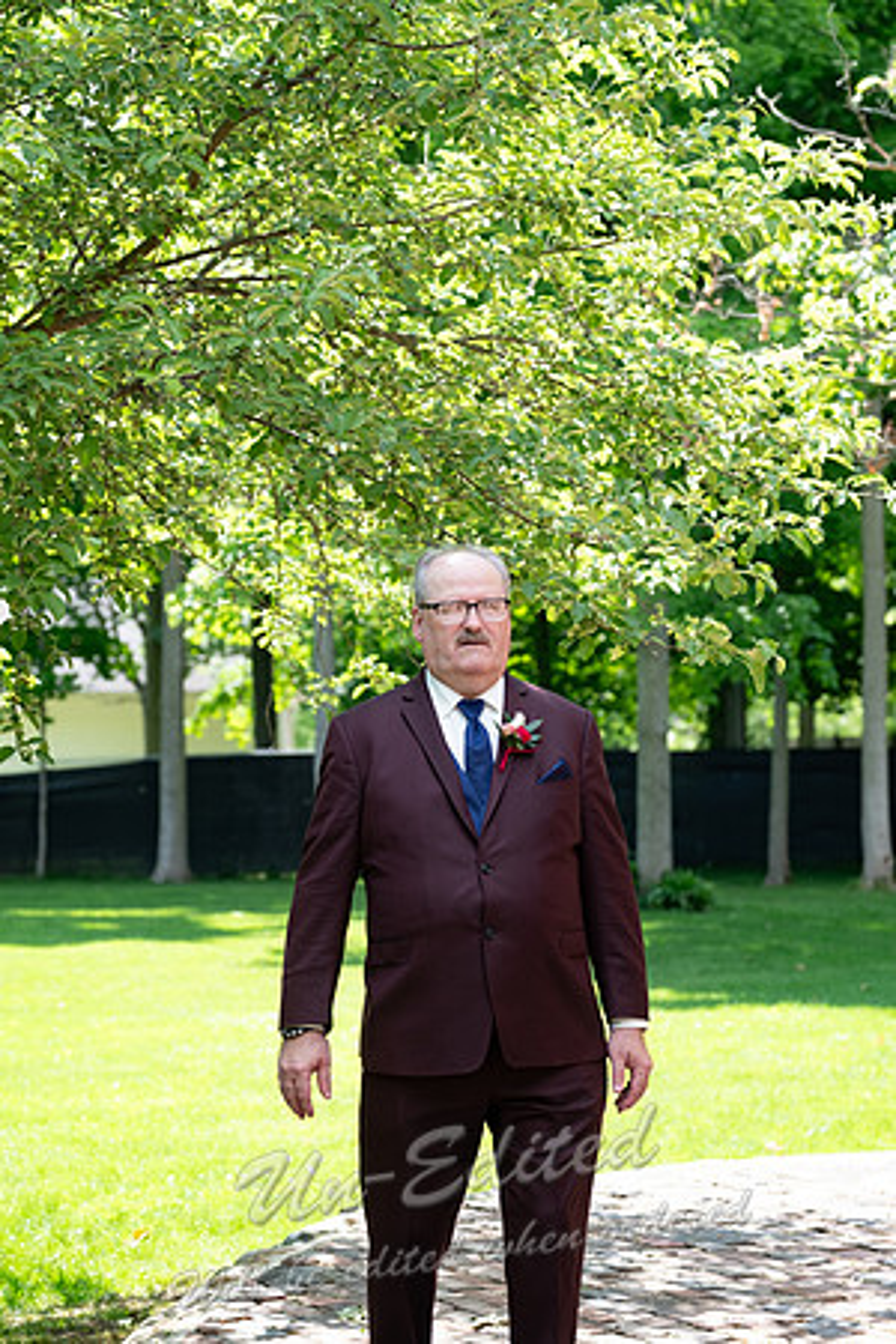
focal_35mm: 95
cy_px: 672
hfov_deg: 14.4
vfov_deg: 21.5
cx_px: 448
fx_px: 3546
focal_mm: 63.4
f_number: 3.6
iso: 250
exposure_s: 1/250
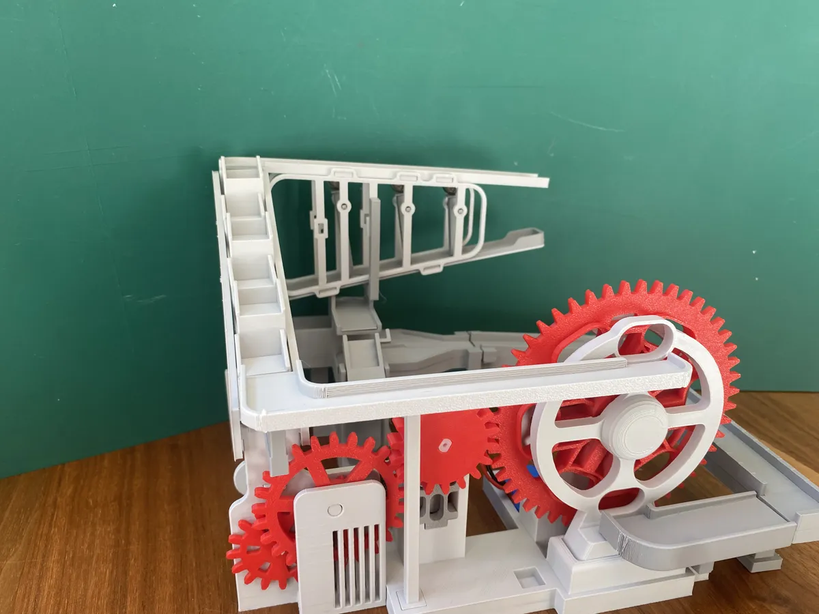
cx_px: 410
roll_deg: -1.1
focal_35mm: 26
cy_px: 307
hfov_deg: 67.3
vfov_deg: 53.1
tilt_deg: -19.9
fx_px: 615
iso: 64
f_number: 1.8
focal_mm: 4.25
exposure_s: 1/121
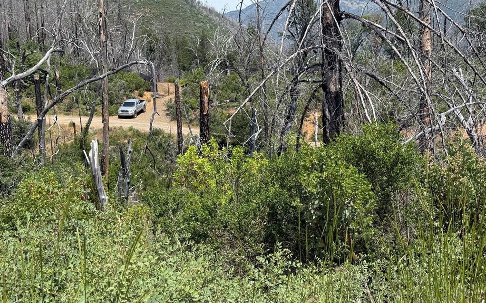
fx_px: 675
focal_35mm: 51
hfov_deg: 39.6
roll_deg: +2.8
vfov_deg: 25.3
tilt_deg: -7.7
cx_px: 243
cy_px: 136
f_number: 1.78
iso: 80
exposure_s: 1/3096
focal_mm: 6.76
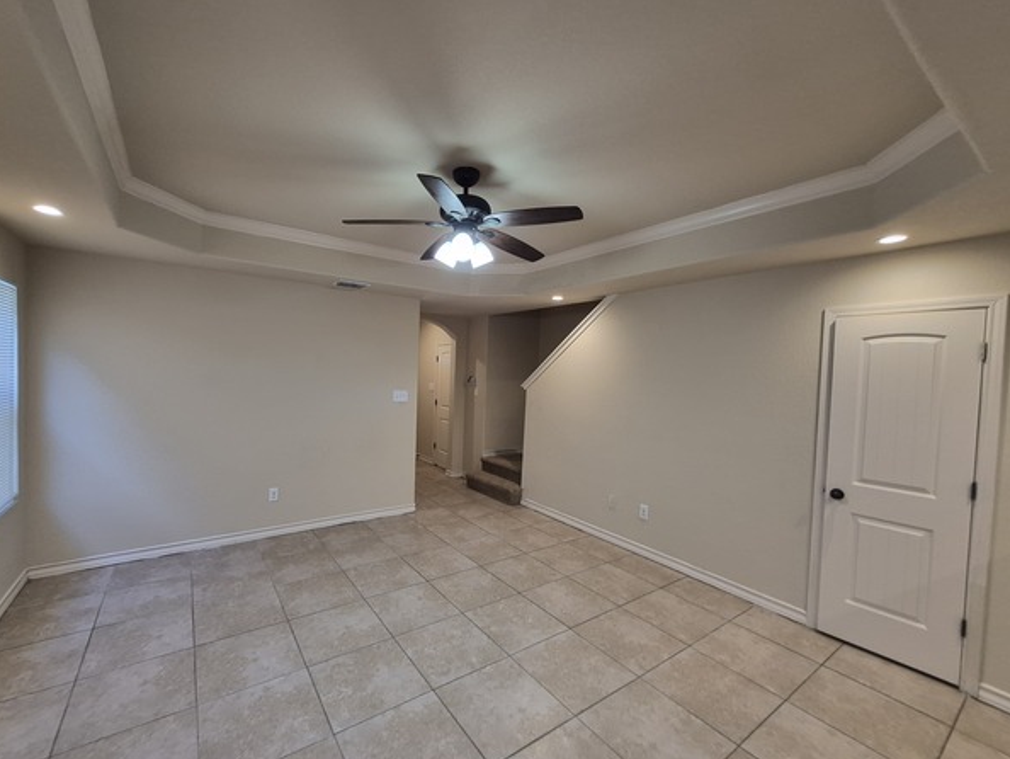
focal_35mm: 14
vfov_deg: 85.7
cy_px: 380
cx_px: 479
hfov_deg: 102.0
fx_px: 409
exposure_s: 1/60
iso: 250
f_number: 2.2
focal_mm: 1.74
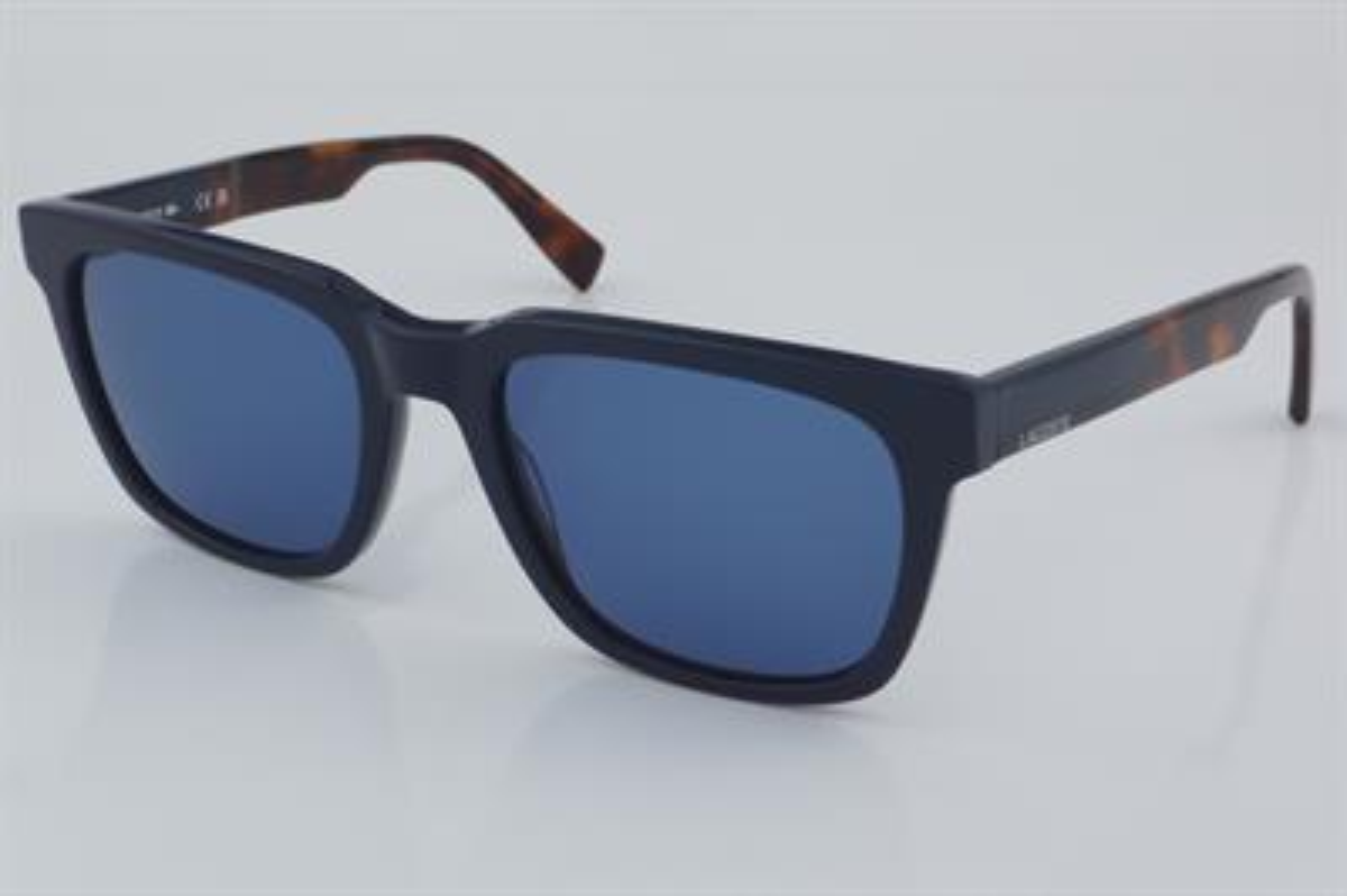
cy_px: 448
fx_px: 2804
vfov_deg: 18.2
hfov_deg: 27.0
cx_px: 674
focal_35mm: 75
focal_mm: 50
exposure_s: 1/4
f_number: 32
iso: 100
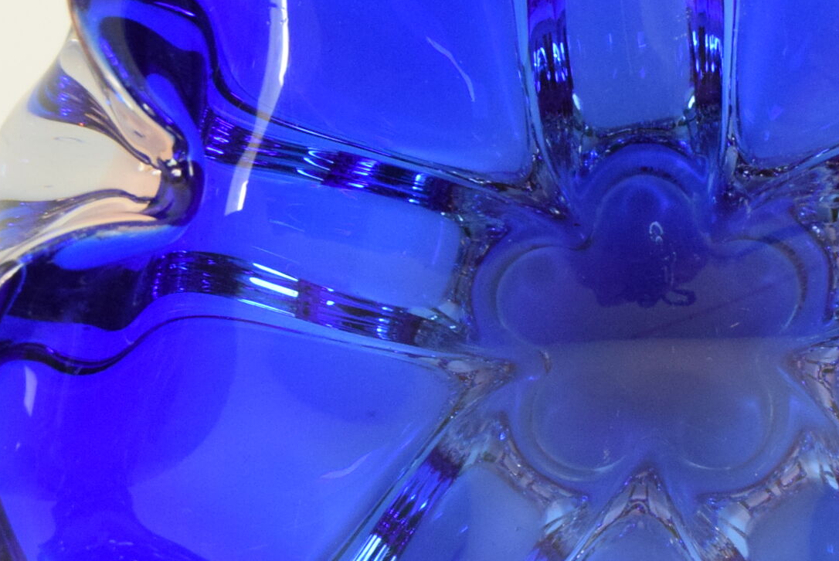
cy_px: 363
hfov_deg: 13.0
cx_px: 626
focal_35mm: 157
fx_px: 3662
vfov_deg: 8.8
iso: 1600
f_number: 6.3
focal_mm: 38
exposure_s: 1/160
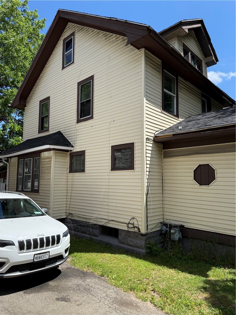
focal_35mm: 24
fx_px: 218
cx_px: 118
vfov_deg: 71.6
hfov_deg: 56.8
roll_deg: +0.0
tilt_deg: +7.2
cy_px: 158
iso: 100
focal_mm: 6.76
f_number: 1.78
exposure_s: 1/4167
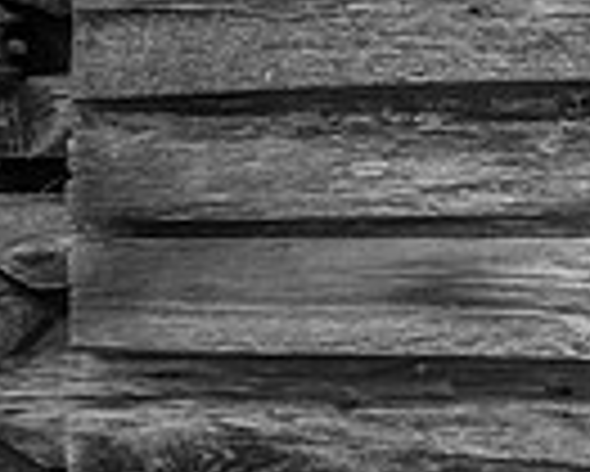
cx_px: 944
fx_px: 4037
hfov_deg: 8.2
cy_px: 470
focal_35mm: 231
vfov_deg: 6.7
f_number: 6.7
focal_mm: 24
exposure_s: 1/180
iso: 140
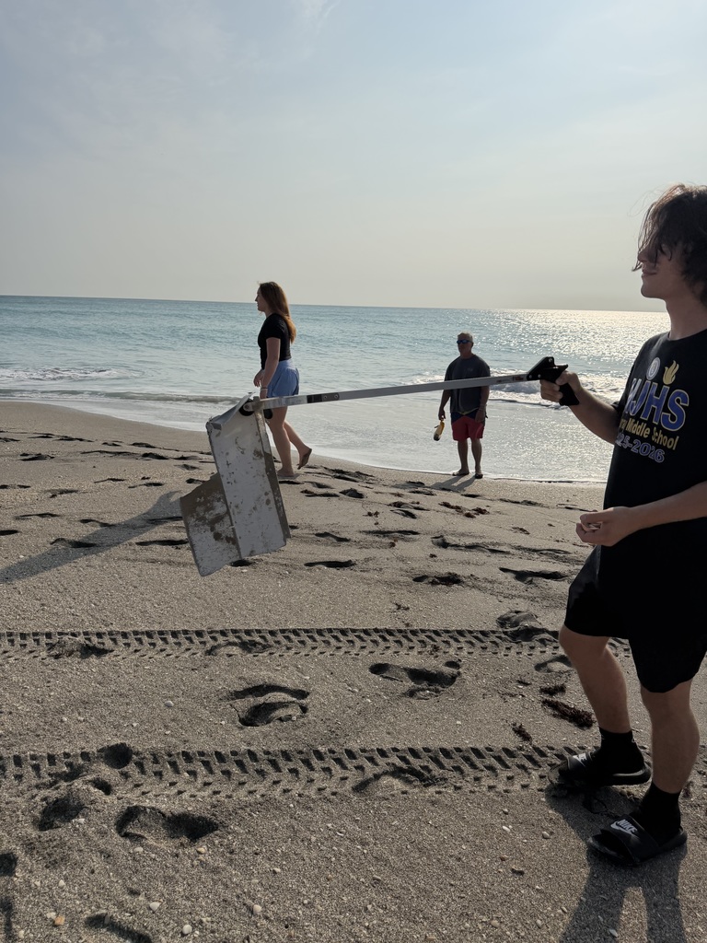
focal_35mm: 24
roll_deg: -0.4
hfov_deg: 56.8
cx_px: 354
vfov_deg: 71.6
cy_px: 472
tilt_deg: -14.0
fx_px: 654
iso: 100
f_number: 1.78
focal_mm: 6.76
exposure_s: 1/32258
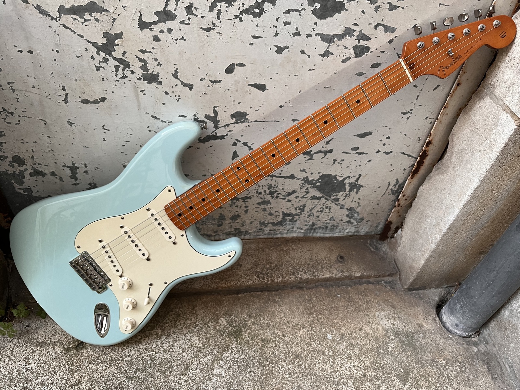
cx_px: 260
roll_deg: -9.2
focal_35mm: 26
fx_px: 391
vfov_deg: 53.1
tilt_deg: -44.5
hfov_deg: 67.3
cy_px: 195
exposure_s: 1/50
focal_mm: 5.1
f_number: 1.6
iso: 200
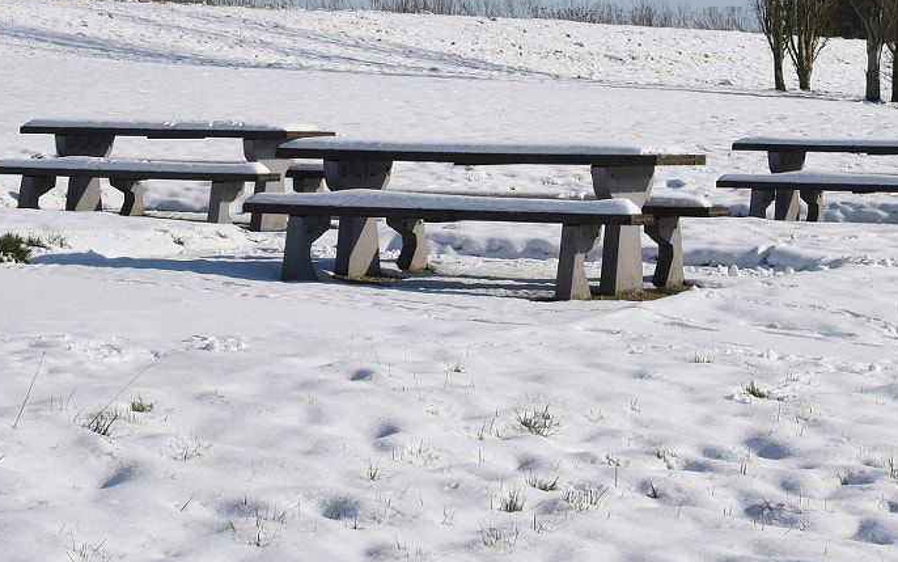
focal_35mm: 107
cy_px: 56
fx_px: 2619
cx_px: 548
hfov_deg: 19.4
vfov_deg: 12.2
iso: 100
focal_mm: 45
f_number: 18
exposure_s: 1/100
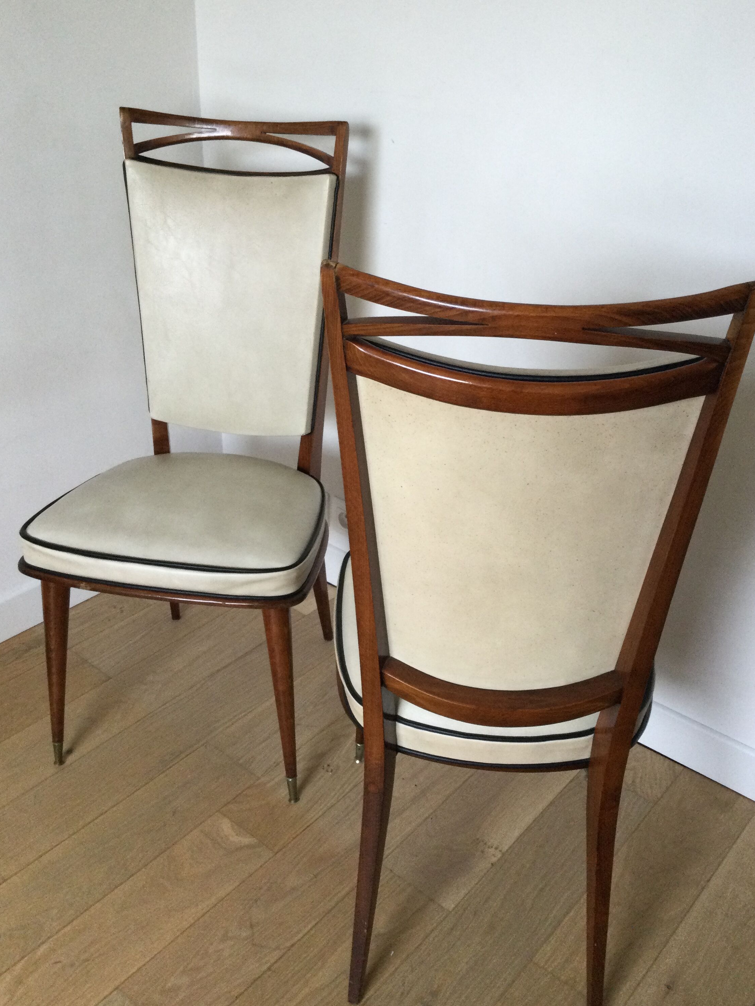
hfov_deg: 41.8
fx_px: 989
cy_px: 481
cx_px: 402
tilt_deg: -25.1
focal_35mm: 34
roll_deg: -0.9
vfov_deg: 53.9
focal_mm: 3.3
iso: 50
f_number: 2.4
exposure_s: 1/33
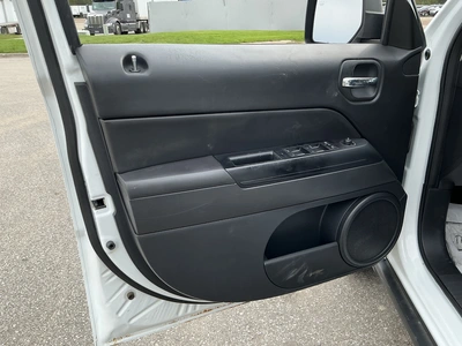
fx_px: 374
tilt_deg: -19.6
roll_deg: +1.5
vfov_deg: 49.7
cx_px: 231
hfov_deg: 63.4
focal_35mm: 28
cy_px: 173
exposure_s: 1/400
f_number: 1.8
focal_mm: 3
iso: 25
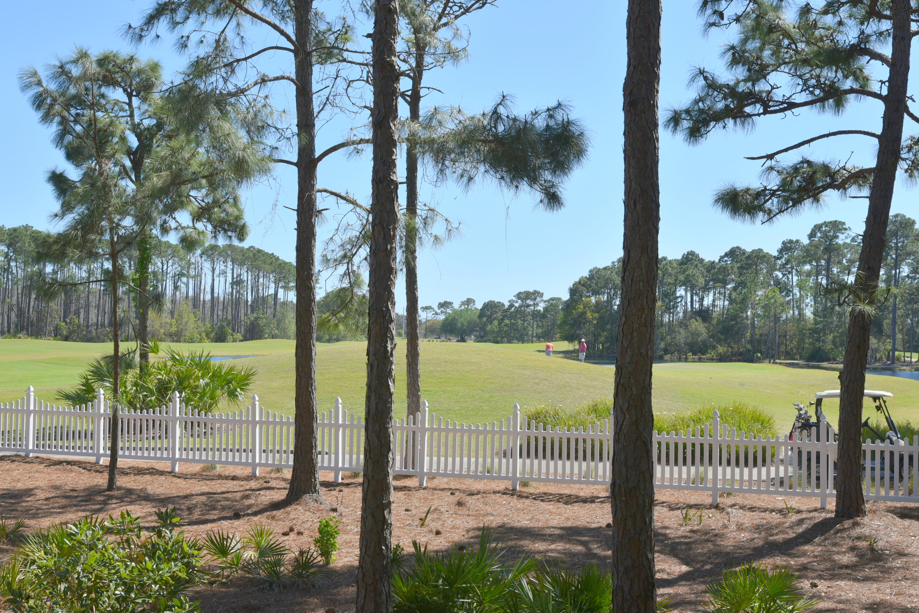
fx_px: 1225
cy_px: 306
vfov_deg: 28.1
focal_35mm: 48
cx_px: 460
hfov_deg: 41.1
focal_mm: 48
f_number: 10
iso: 200
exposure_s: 1/400
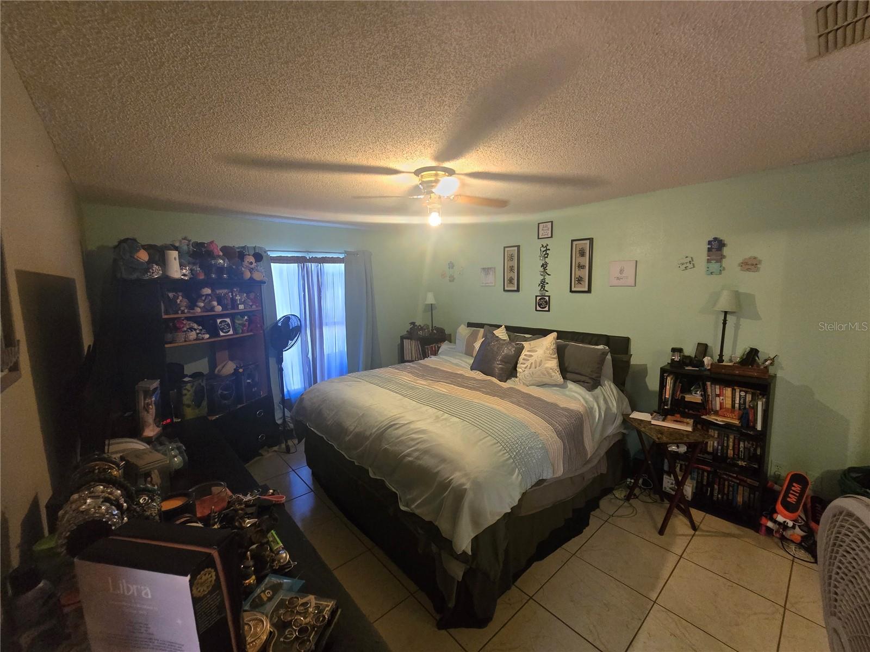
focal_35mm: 13
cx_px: 435
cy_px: 326
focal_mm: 2.2
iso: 800
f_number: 2.2
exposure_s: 1/60
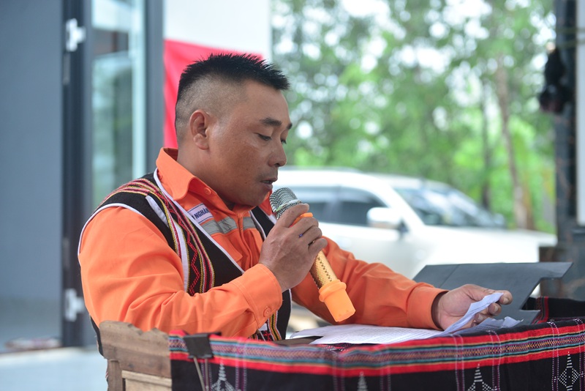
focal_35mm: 70
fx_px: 1138
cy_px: 196
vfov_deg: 19.5
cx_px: 292
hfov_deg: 28.8
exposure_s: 1/100
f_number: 3.2
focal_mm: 70
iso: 500
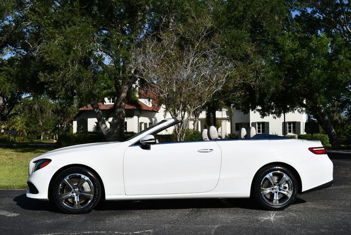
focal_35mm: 44
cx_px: 176
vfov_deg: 30.6
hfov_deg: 44.5
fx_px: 429
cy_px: 118
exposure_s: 1/400
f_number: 10
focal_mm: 22
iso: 100
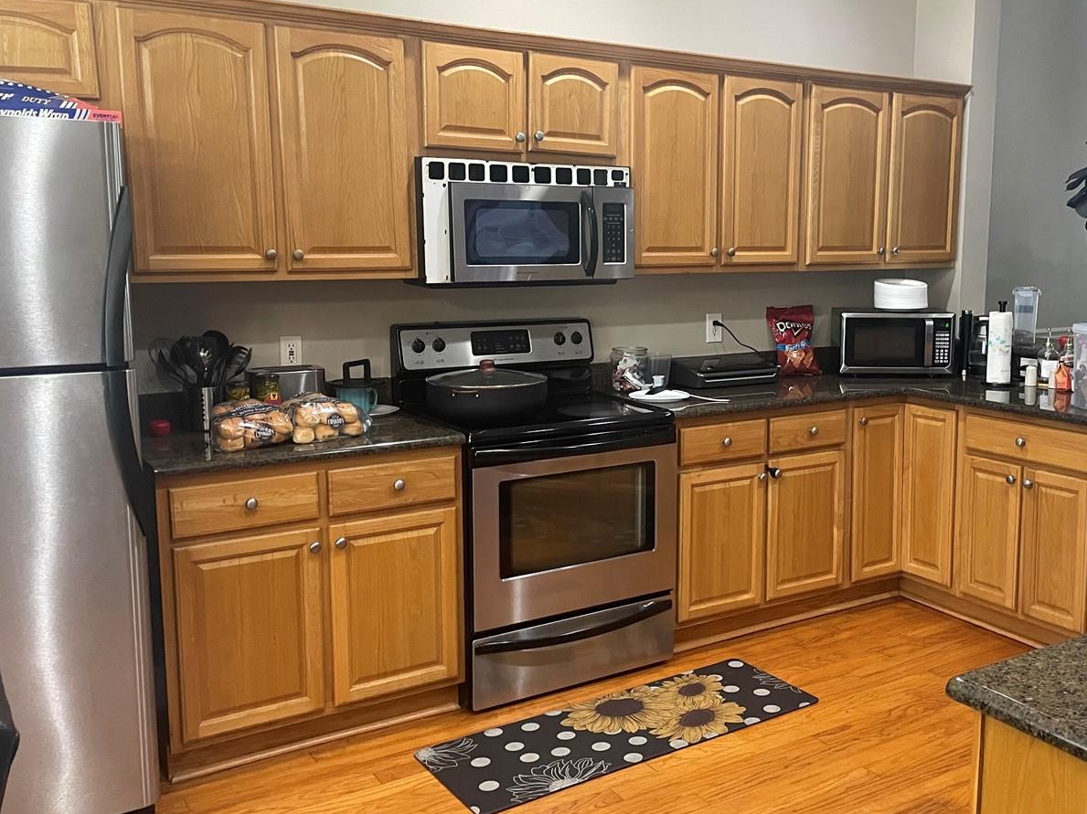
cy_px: 407
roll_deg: +0.0
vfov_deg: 40.7
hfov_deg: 52.0
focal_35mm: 35
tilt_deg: -8.4
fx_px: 1099
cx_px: 695
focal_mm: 4.2
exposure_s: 1/60
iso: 500
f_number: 1.6
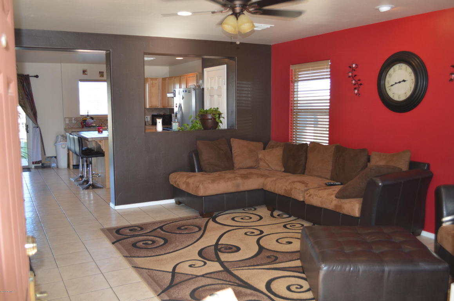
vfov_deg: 39.8
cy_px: 150
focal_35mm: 33
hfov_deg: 57.3
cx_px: 227
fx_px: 415
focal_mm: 22
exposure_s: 1/100
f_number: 3.8
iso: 400
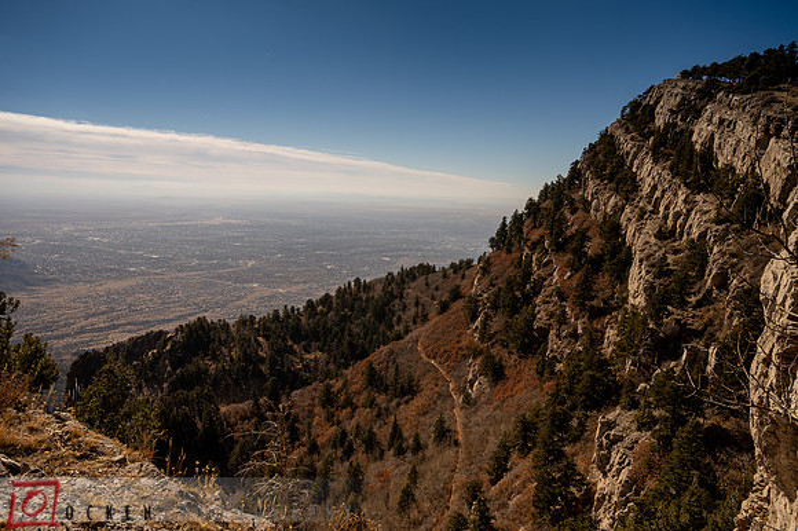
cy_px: 266
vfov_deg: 47.9
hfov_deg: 67.4
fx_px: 598
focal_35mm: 27
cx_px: 399
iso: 200
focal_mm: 27
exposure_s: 1/2000
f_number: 5.6
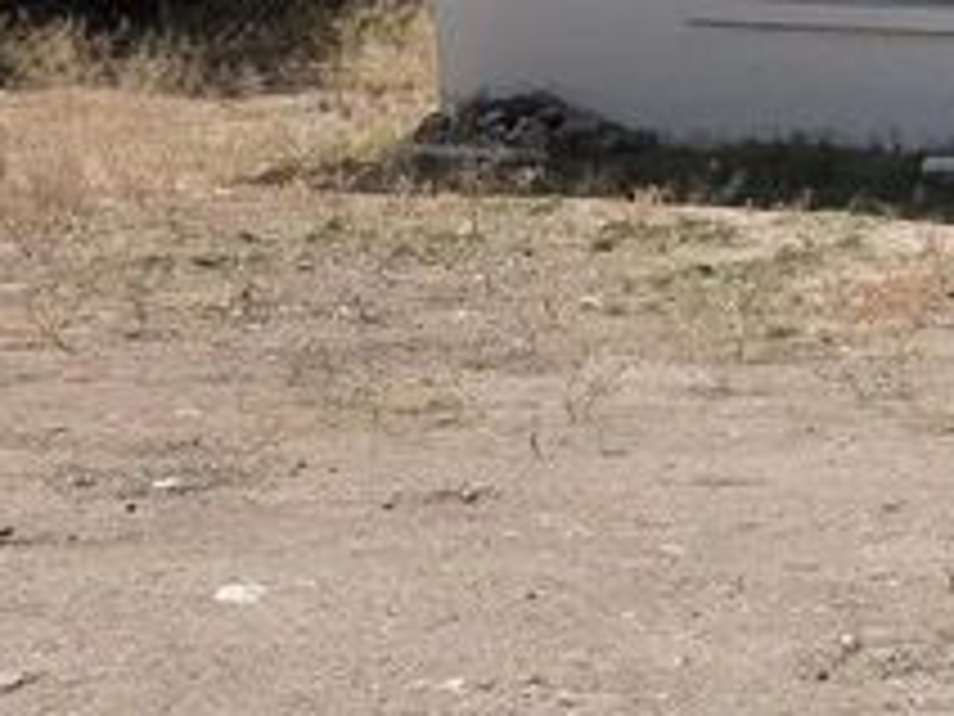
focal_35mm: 111
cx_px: 1935
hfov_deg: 14.5
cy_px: 432
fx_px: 3059
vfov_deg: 13.3
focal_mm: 6.3
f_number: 1.7
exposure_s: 1/7944
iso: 64
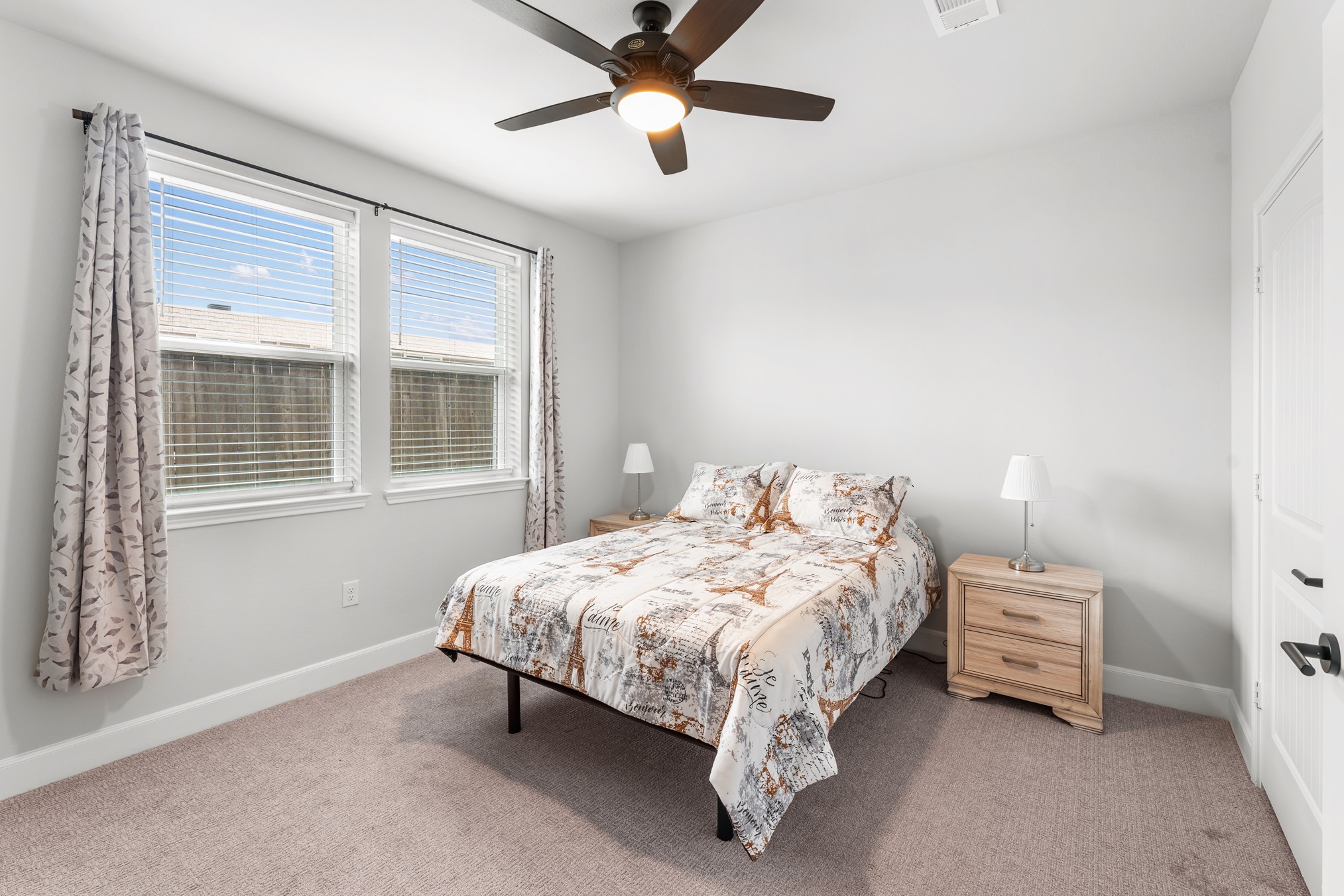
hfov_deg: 100.4
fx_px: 560
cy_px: 450
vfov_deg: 77.3
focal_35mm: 15
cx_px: 683
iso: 50
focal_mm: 14
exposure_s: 4
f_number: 9
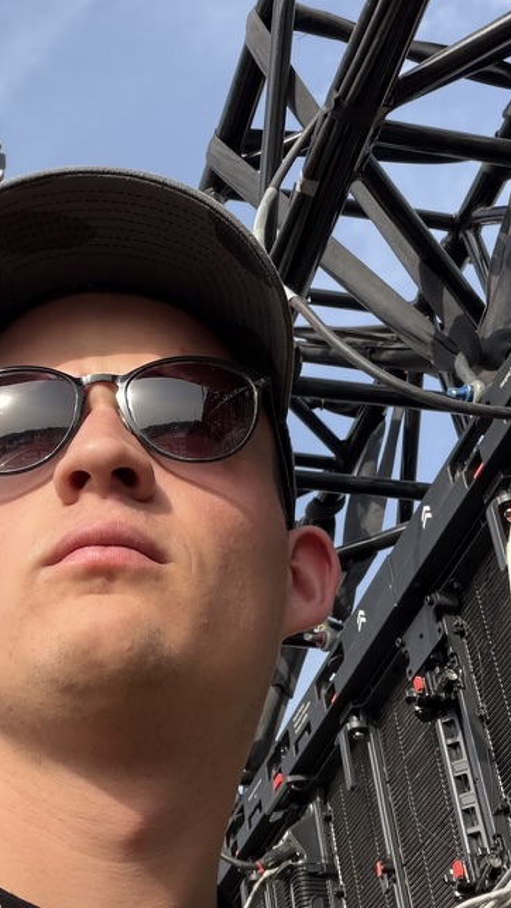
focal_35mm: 52
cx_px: 133
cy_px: 517
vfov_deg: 39.8
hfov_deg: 22.8
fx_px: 1253
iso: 25
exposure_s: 1/859
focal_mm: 2.71
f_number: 1.9
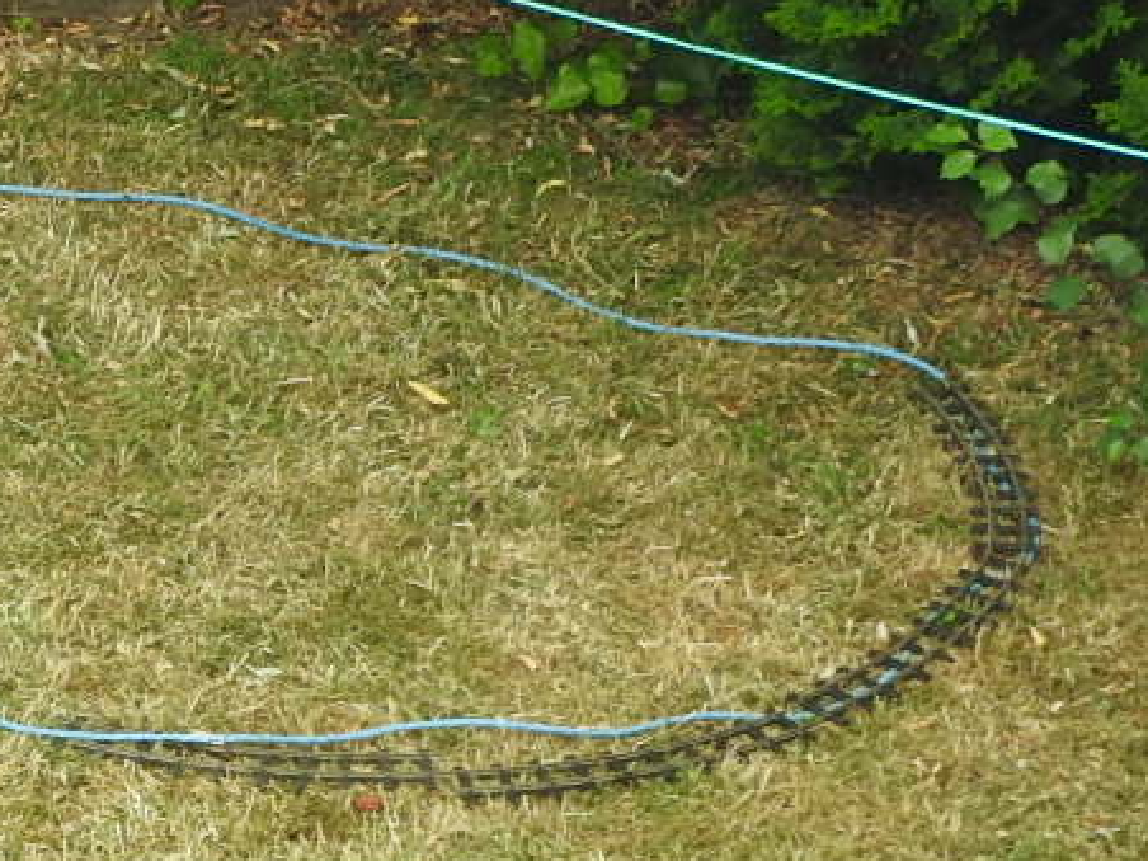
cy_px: 932
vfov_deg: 5.2
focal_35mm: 283
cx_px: -709
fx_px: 9385
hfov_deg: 6.9
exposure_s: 1/100
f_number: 4.5
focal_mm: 14.3
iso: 100
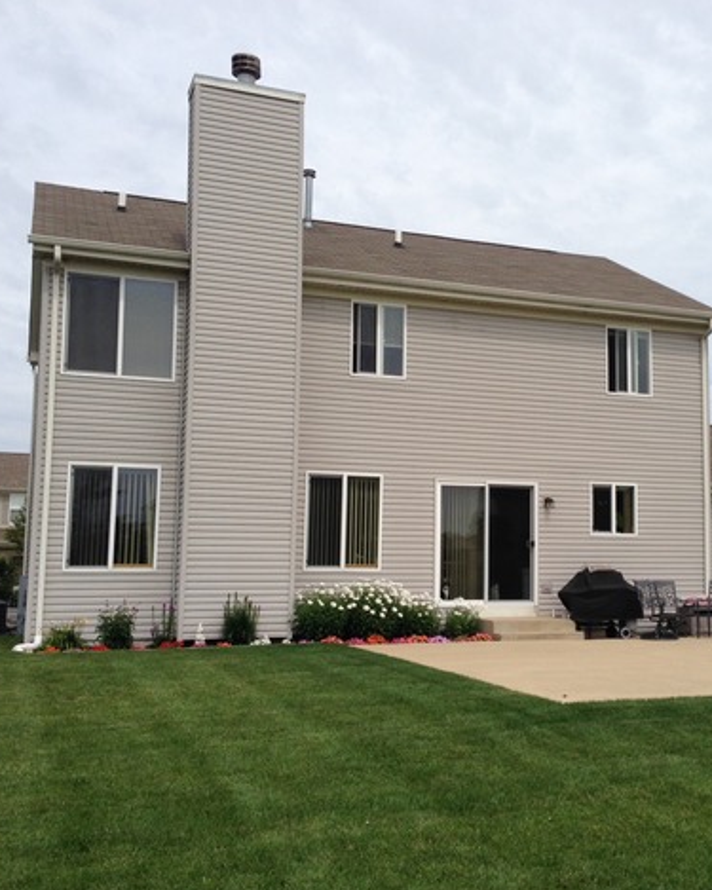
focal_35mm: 44
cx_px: 518
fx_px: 1159
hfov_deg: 33.6
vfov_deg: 42.0
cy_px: 454
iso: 50
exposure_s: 1/2358
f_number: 2.4
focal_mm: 4.12
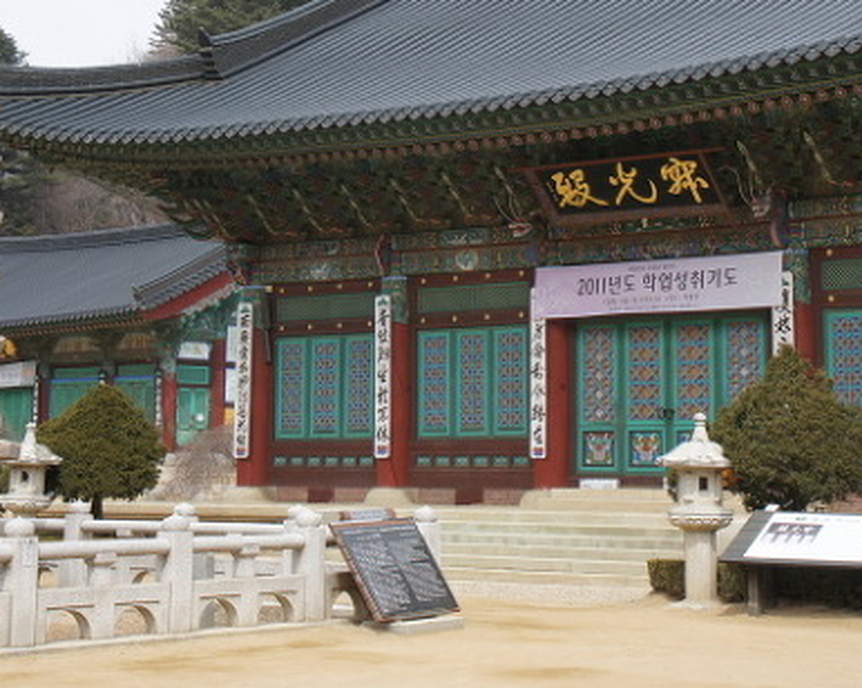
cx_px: 462
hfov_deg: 24.5
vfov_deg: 19.4
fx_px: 1988
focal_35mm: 78
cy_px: 137
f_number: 8
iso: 200
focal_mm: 28
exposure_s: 1/250
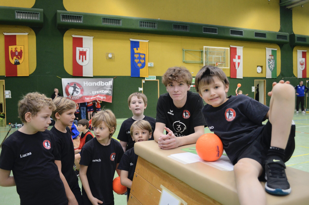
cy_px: 102
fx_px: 257
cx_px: 154
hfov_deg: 62.0
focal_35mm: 30
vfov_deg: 43.4
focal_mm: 20
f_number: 3.8
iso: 1600
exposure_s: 1/250
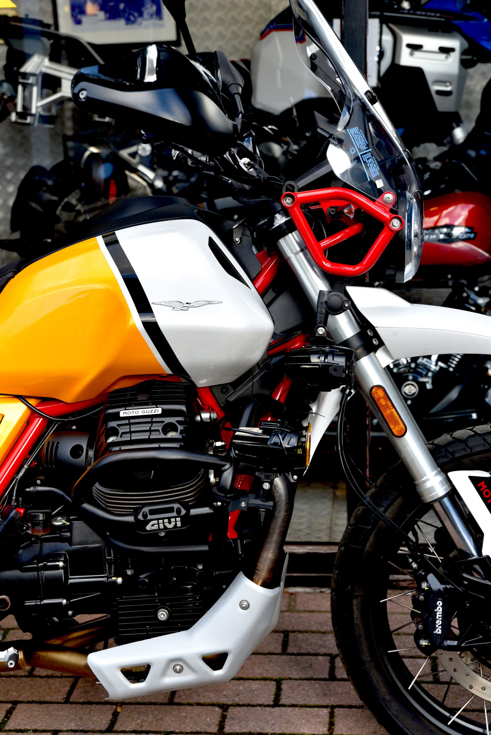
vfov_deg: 33.4
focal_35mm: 60
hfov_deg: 22.6
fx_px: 1226
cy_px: 368
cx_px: 246
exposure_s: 1/100
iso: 200
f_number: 5
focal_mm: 60
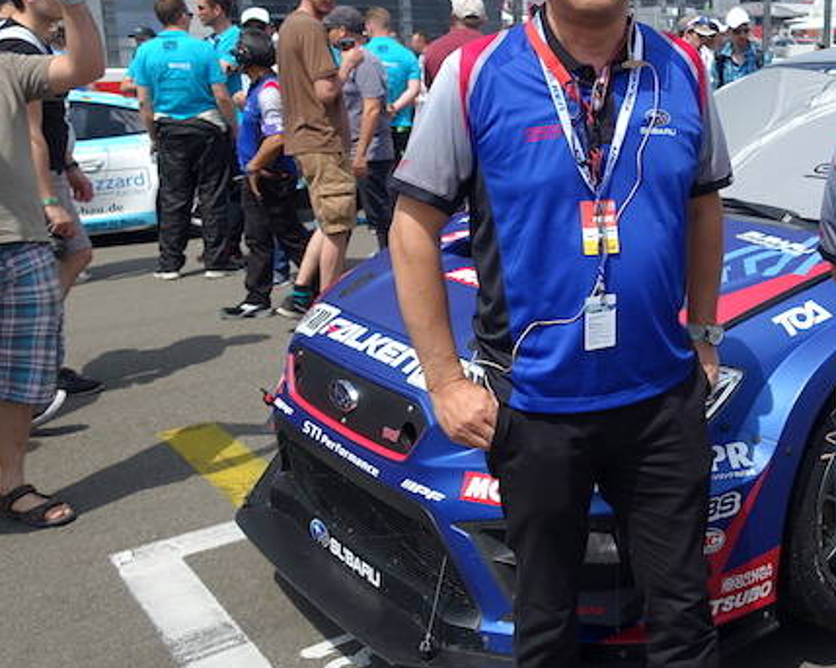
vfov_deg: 35.5
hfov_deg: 40.9
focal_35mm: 42
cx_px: 731
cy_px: 258
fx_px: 1039
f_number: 4
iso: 125
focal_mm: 8.8
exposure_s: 1/125
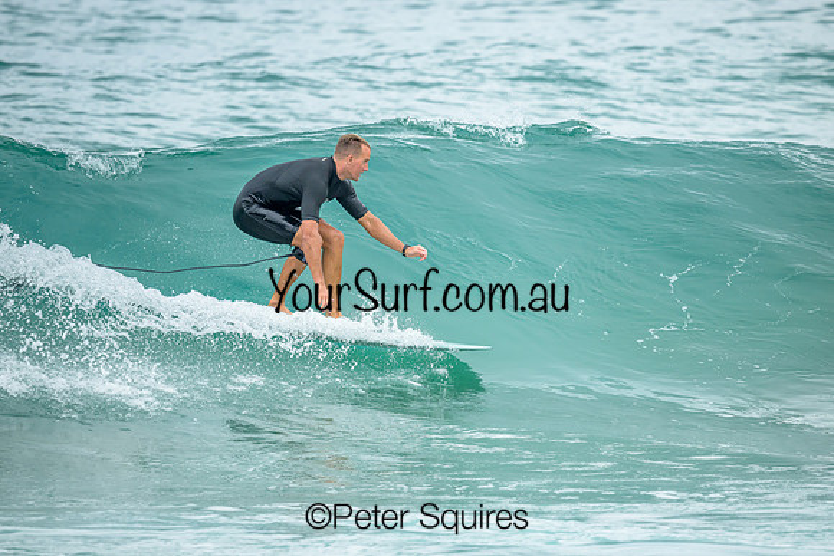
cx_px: 417
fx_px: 18537
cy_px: 278
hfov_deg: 2.6
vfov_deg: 1.7
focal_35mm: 800
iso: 640
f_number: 6.3
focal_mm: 800
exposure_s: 1/2000
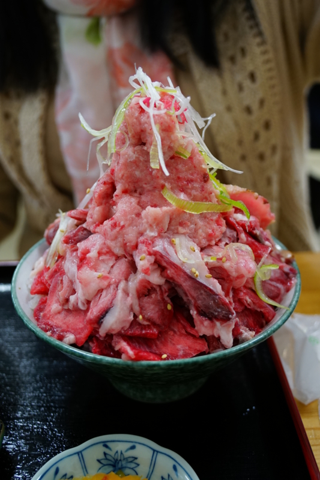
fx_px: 480
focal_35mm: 36
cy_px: 240
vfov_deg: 53.1
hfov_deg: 36.9
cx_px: 160
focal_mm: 24
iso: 640
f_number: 4
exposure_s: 1/60
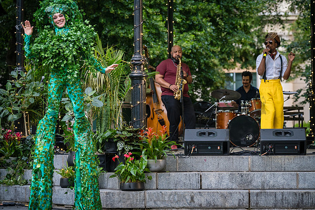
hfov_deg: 18.8
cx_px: 158
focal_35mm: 109
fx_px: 953
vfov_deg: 12.6
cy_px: 105
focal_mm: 109
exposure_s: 1/400
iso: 1600
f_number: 4
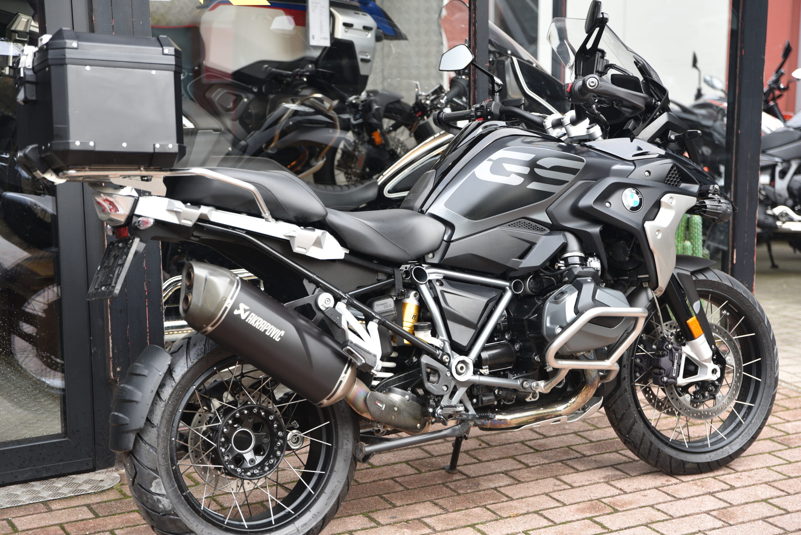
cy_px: 268
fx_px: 1380
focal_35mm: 62
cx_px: 400
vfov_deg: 21.9
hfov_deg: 32.4
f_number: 3.2
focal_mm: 62
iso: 100
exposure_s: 1/60
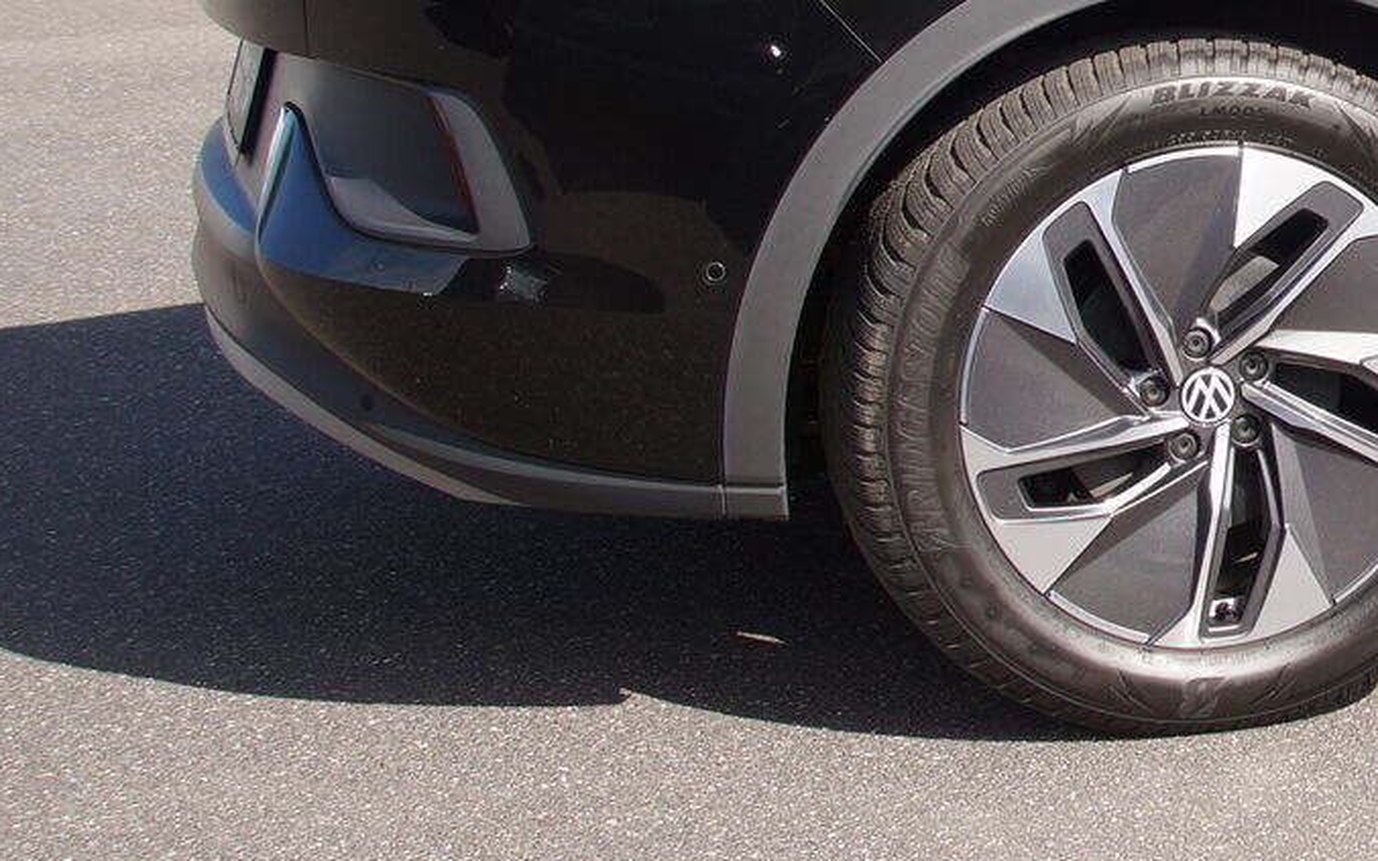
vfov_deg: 12.4
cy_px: -2
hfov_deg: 18.4
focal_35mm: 104
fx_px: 3905
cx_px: 1883
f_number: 7.1
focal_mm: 24
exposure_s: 1/200
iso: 100
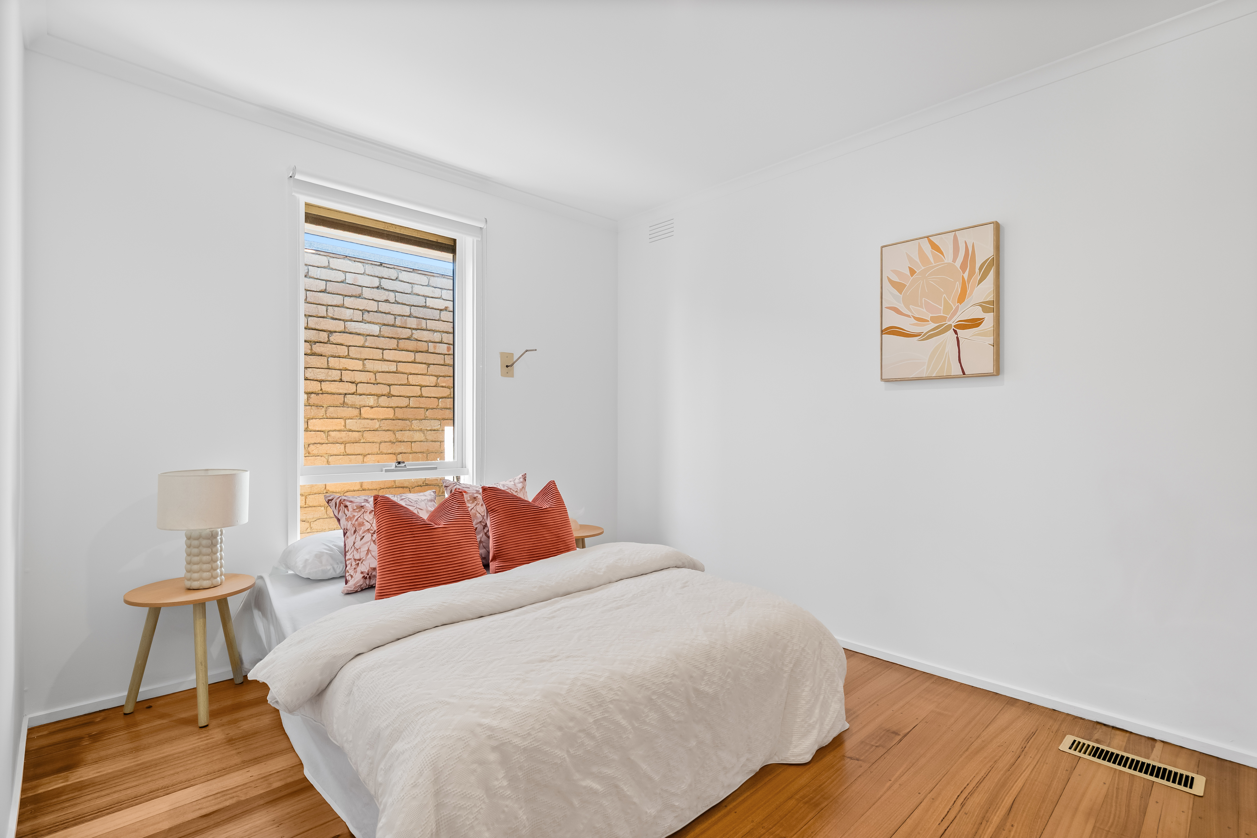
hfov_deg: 96.7
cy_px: 419
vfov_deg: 73.7
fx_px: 559
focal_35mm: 16
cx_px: 628
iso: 400
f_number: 8
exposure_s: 1/5
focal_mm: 16
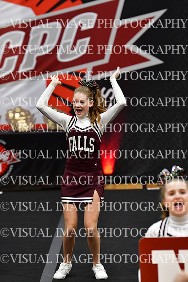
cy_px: 141
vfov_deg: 8.1
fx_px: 1996
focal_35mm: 255
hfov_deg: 5.4
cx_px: 94
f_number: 3.5
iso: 4000
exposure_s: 1/500
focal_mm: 170
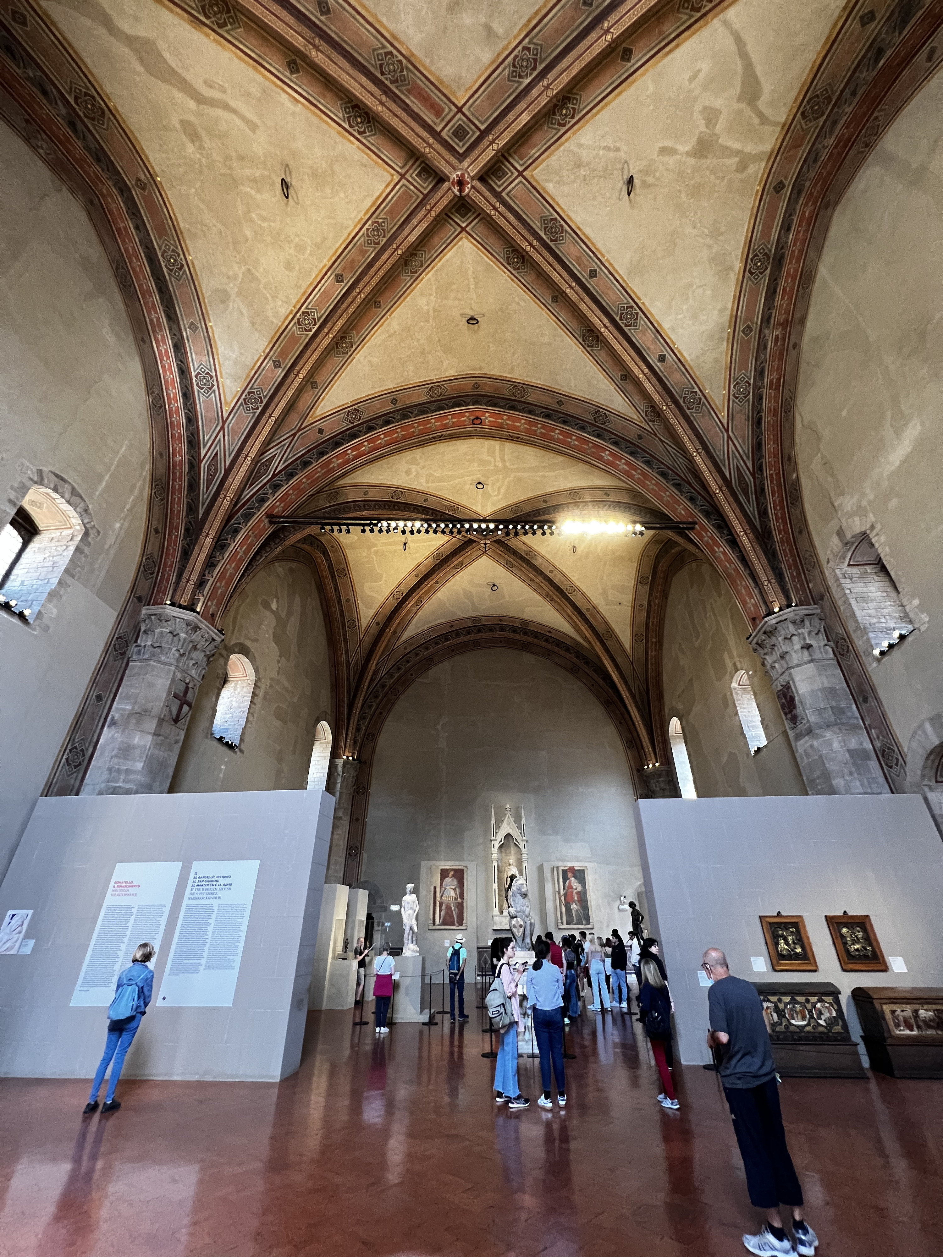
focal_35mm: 13
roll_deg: -0.7
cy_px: 628
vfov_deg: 106.2
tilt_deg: +30.7
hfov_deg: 89.9
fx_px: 472
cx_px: 472
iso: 320
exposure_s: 1/50
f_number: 1.8
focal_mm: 1.57
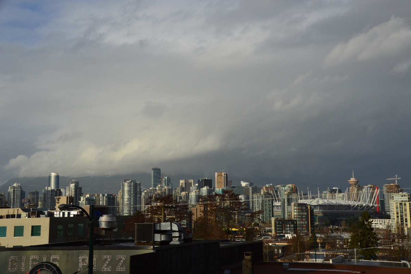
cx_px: 206
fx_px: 650
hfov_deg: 35.1
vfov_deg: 23.7
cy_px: 137
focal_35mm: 57
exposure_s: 1/500
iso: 250
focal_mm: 38
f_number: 11
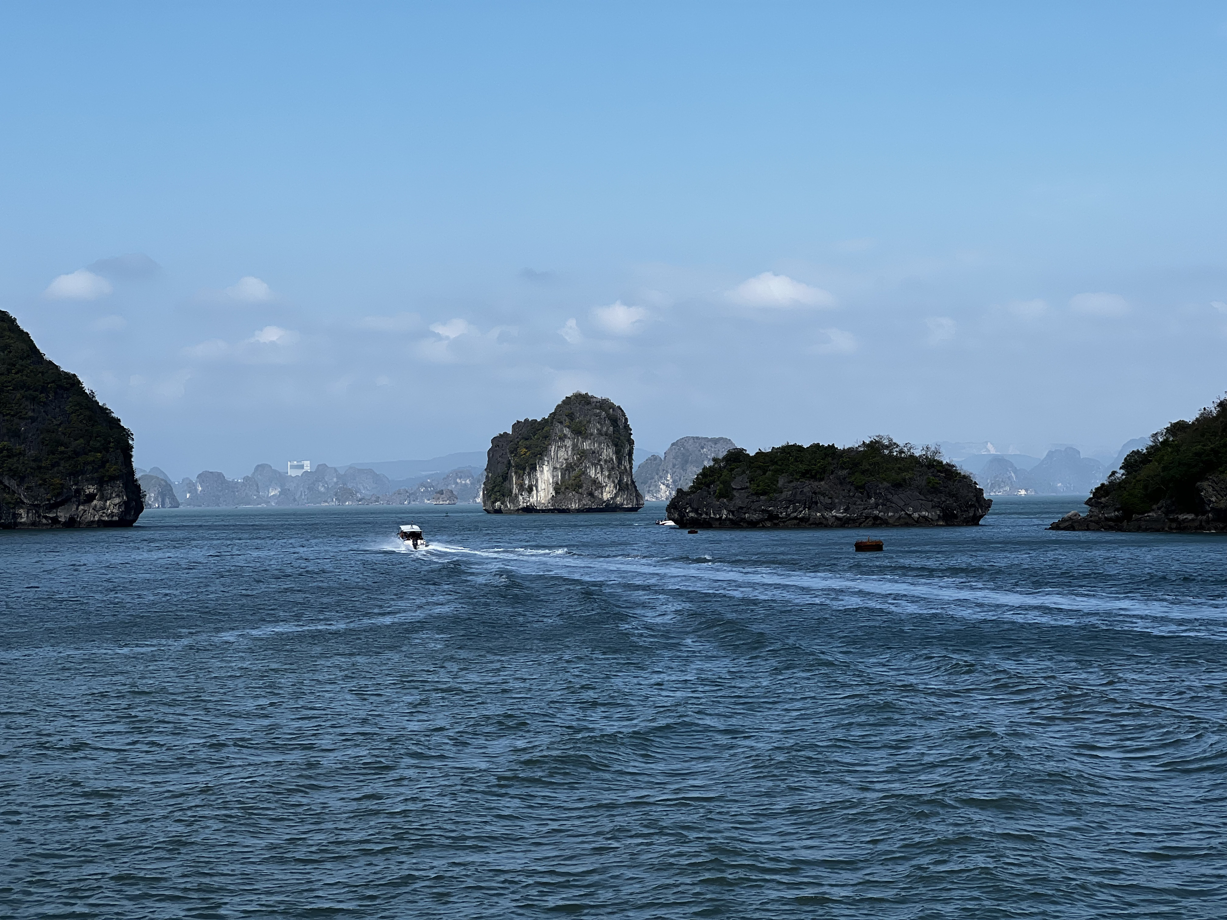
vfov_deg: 19.1
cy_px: 460
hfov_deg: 25.3
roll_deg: +1.5
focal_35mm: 77
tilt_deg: +2.0
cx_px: 614
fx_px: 2729
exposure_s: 1/896
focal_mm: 9
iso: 32
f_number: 2.8
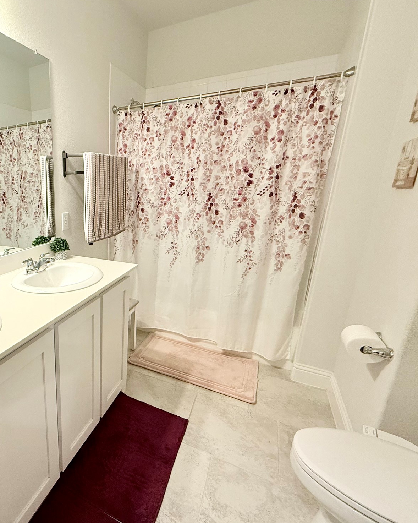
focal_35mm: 19
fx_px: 294
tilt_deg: -15.0
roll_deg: +1.0
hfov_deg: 64.2
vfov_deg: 83.3
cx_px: 80
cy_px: 262
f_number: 2.2
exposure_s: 1/120
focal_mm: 2.22
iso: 250
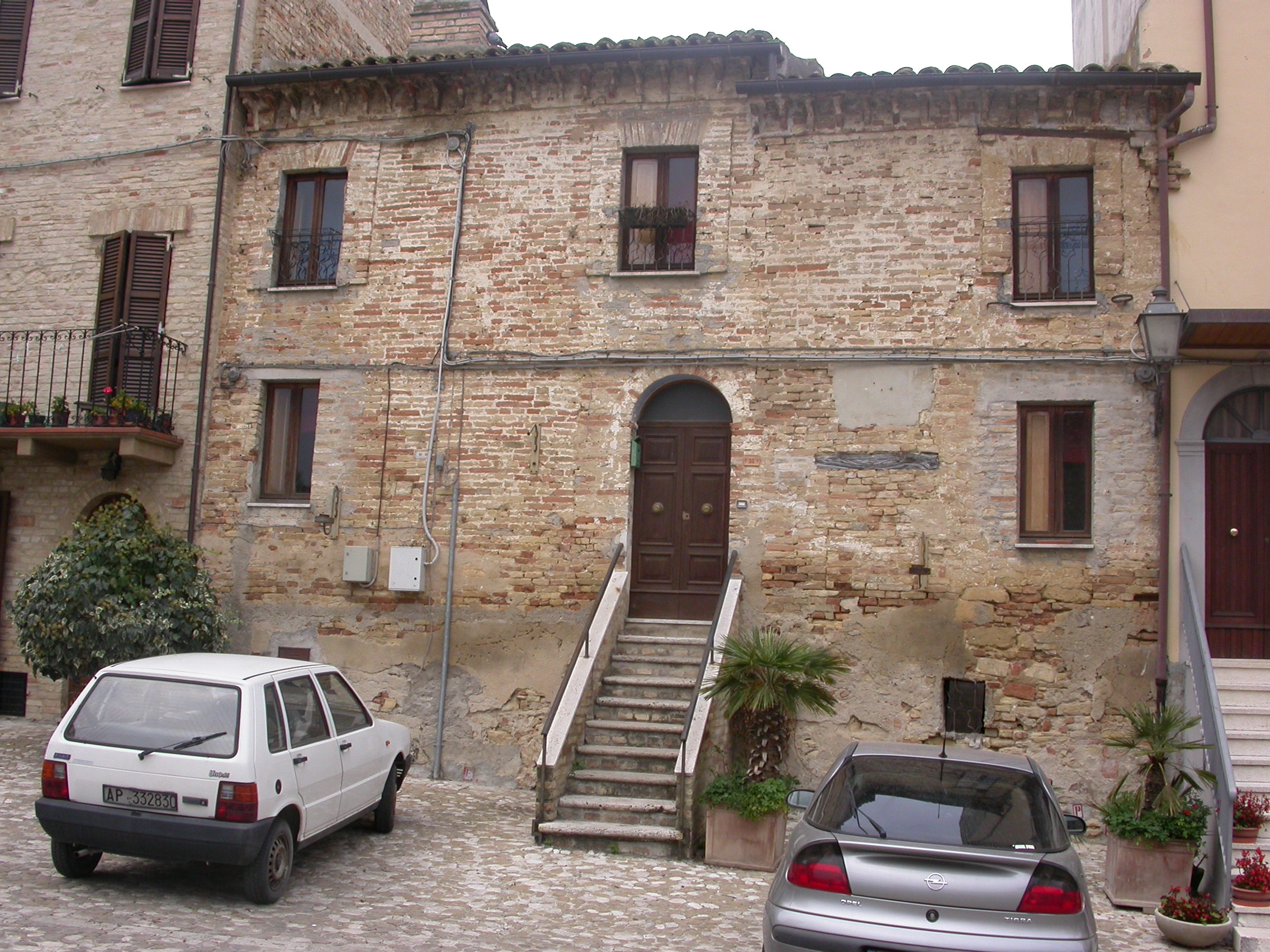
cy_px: 476
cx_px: 635
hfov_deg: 49.0
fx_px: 1394
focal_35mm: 38
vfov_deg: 37.7
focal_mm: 7.85
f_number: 4.7
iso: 100
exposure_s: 1/135
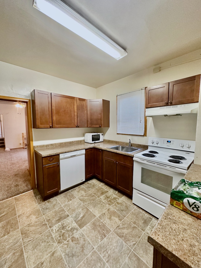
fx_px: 108
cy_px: 134
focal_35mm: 14
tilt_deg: -4.1
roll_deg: +0.3
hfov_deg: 85.7
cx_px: 100
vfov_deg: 102.1
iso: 500
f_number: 2.2
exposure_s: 1/60
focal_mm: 2.22
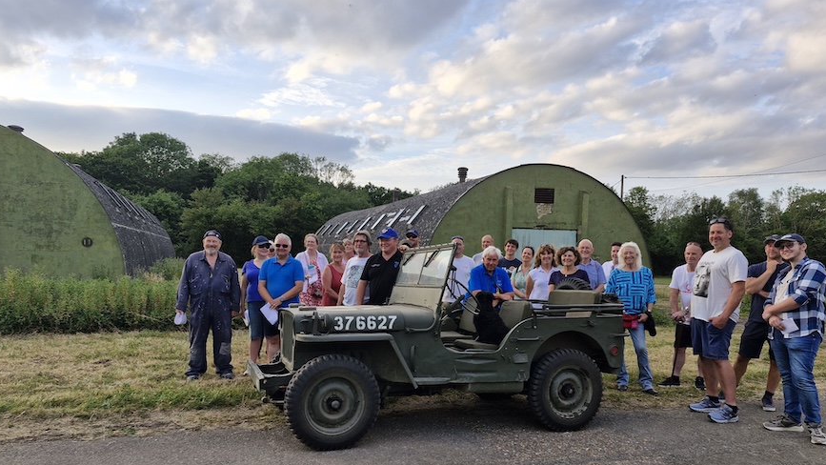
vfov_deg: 44.2
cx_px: 421
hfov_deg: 71.9
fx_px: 570
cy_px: 274
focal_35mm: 26
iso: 50
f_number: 1.8
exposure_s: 1/378
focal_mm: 5.54
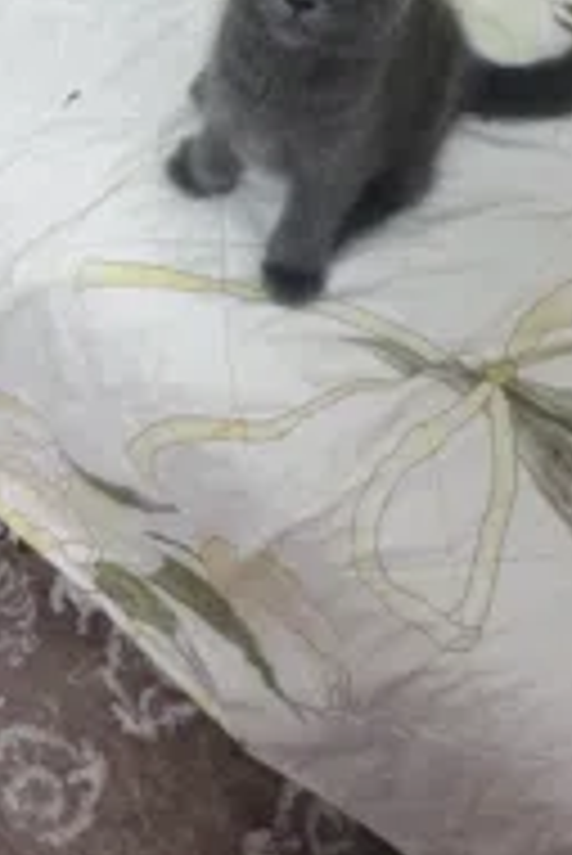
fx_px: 1356
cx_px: 167
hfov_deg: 23.7
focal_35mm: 57
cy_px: 58
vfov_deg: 32.9
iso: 250
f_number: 1.5
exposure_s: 1/20
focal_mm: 4.3
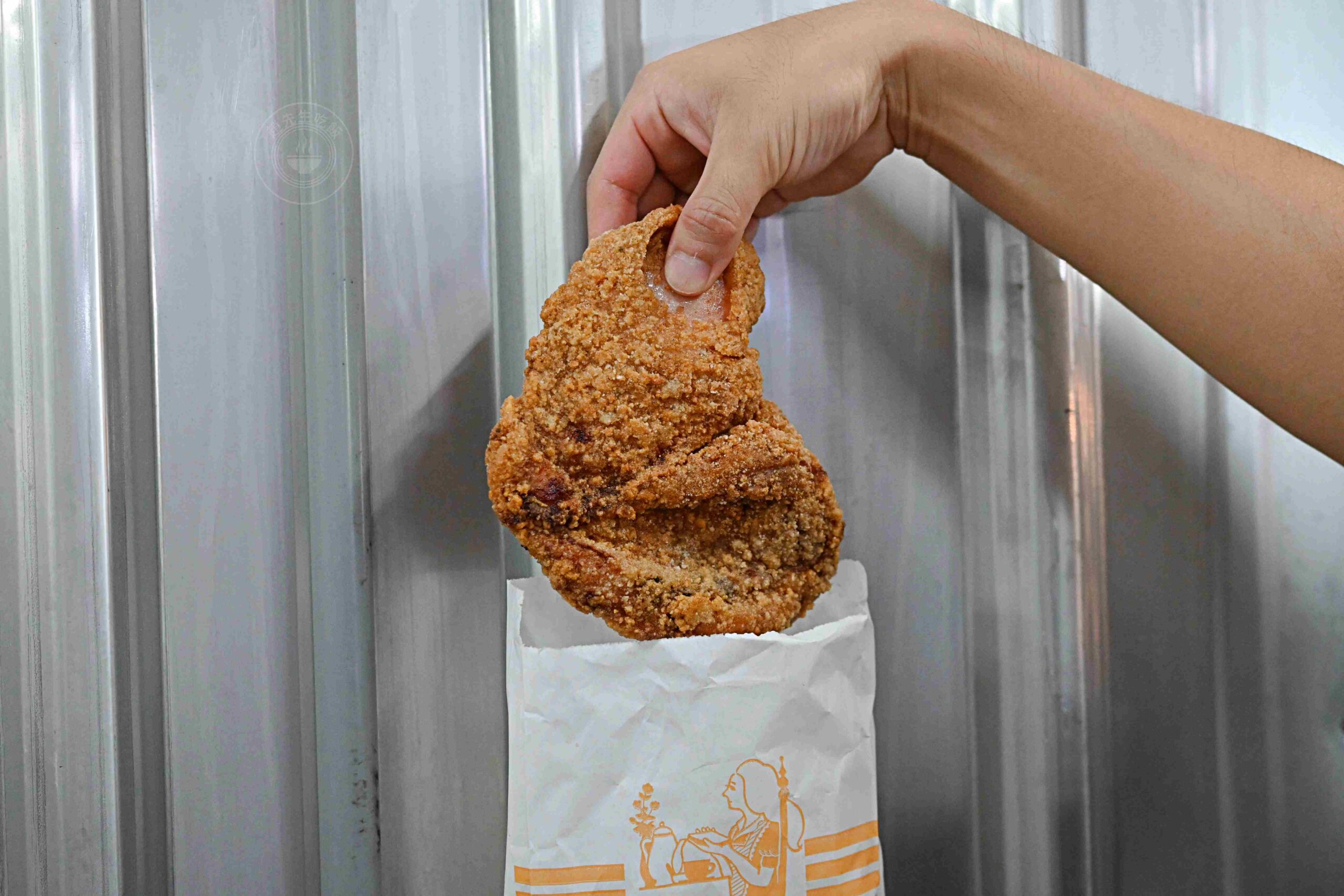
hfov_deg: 27.0
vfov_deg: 18.2
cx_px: 672
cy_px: 448
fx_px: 2800
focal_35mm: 75
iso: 2200
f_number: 2.8
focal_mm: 50
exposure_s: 1/250
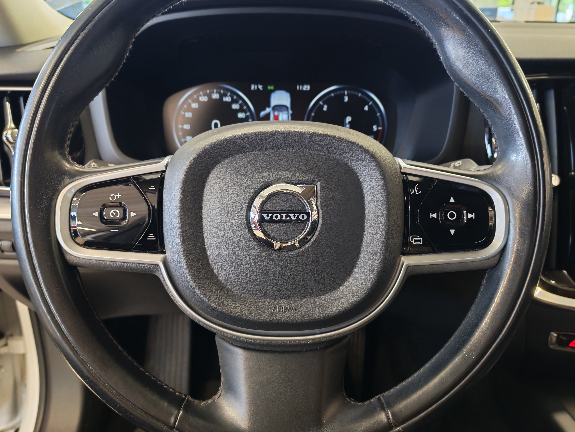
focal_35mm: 30
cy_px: 216
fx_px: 498
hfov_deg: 60.0
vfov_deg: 46.8
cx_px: 288
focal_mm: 6.12
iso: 800
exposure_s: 1/50
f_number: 1.9
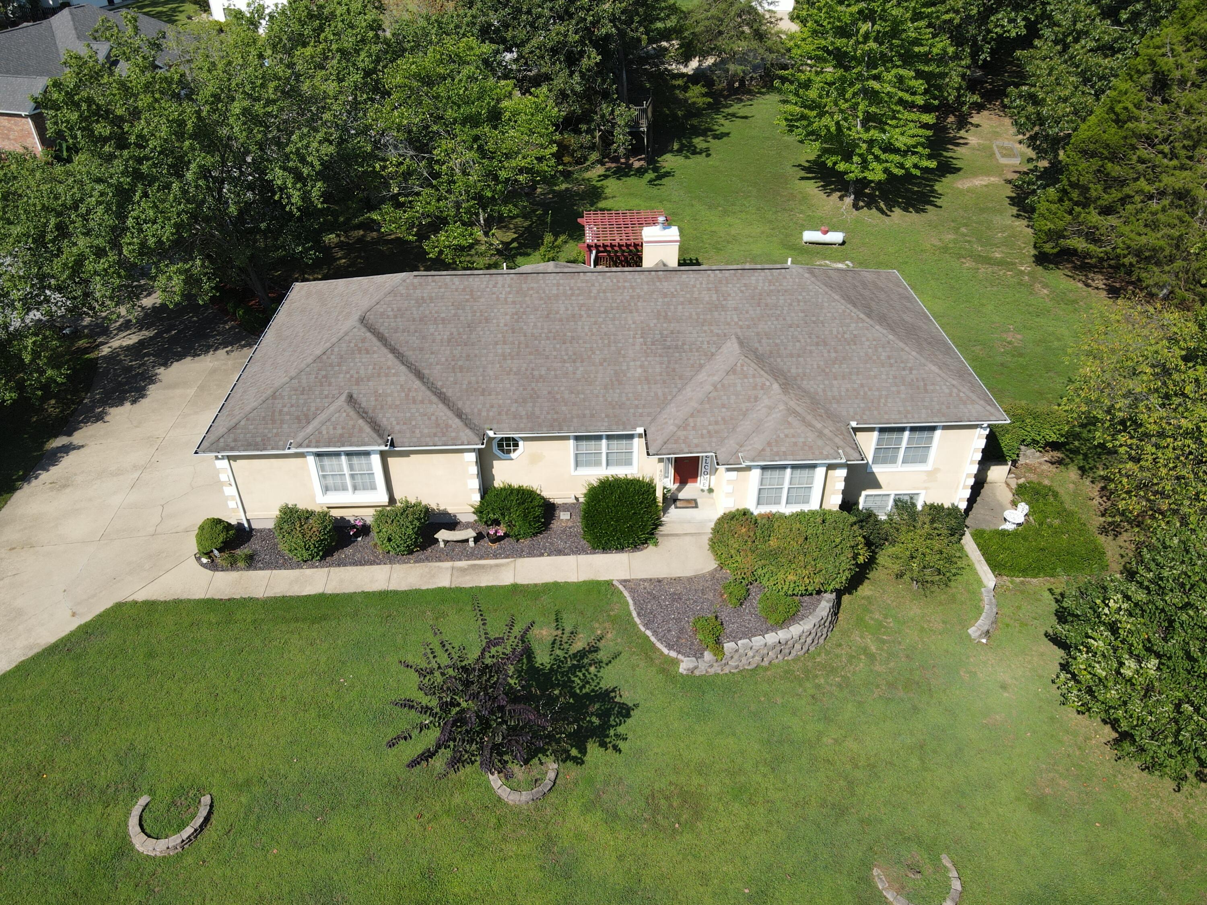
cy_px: 452
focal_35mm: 24
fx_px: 837
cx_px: 604
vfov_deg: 56.8
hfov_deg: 71.6
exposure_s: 1/500
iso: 100
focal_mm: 4.5
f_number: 2.8
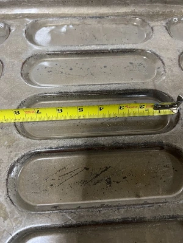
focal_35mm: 26
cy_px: 122
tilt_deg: -63.6
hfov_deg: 53.1
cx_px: 92
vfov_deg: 67.3
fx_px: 183
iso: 400
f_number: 1.5
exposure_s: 1/40
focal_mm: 5.7
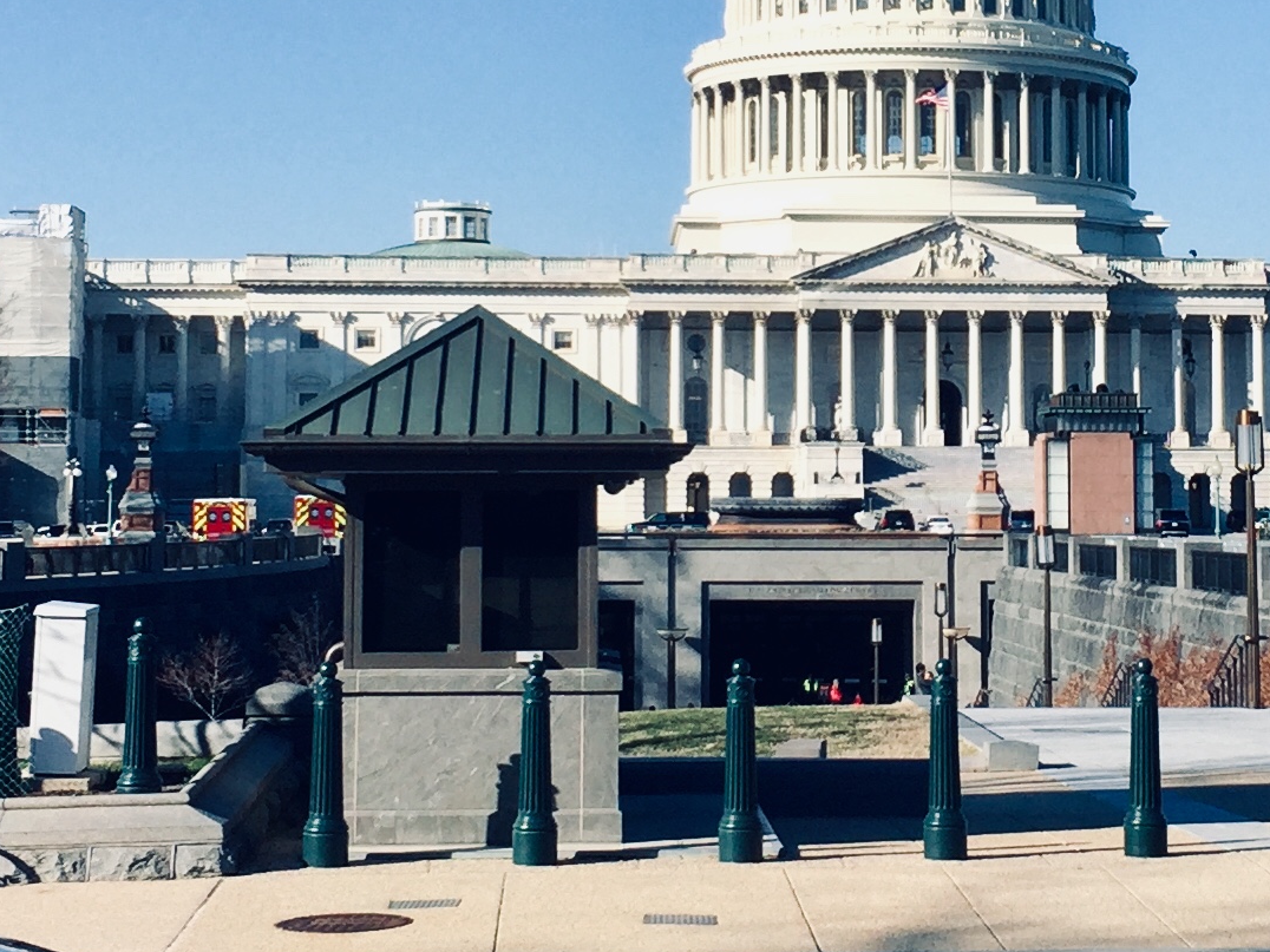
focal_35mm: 88
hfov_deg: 22.1
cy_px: 182
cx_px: 932
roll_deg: -0.9
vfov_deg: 16.6
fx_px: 3229
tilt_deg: +7.3
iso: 32
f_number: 2.2
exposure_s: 1/2083
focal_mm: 4.15
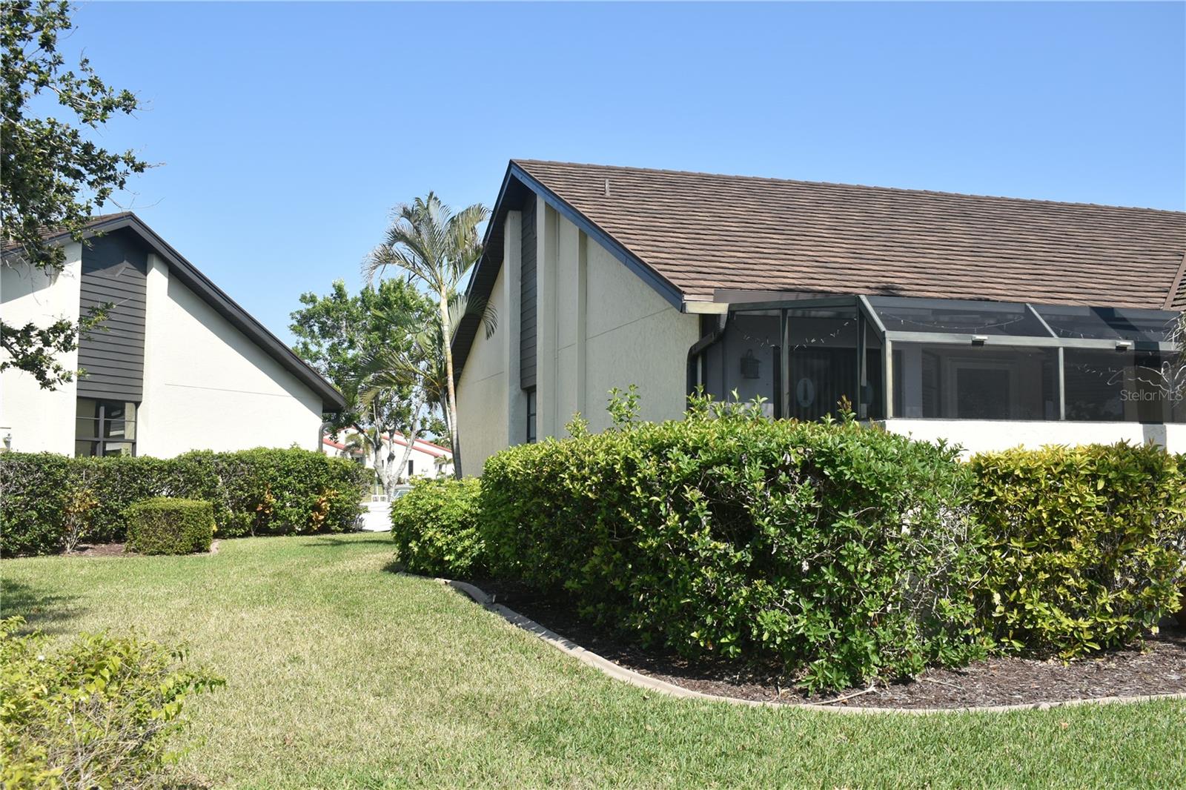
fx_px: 1186
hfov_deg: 53.1
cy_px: 395
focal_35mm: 36
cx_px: 593
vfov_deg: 36.9
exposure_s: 1/400
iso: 200
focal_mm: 24
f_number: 9
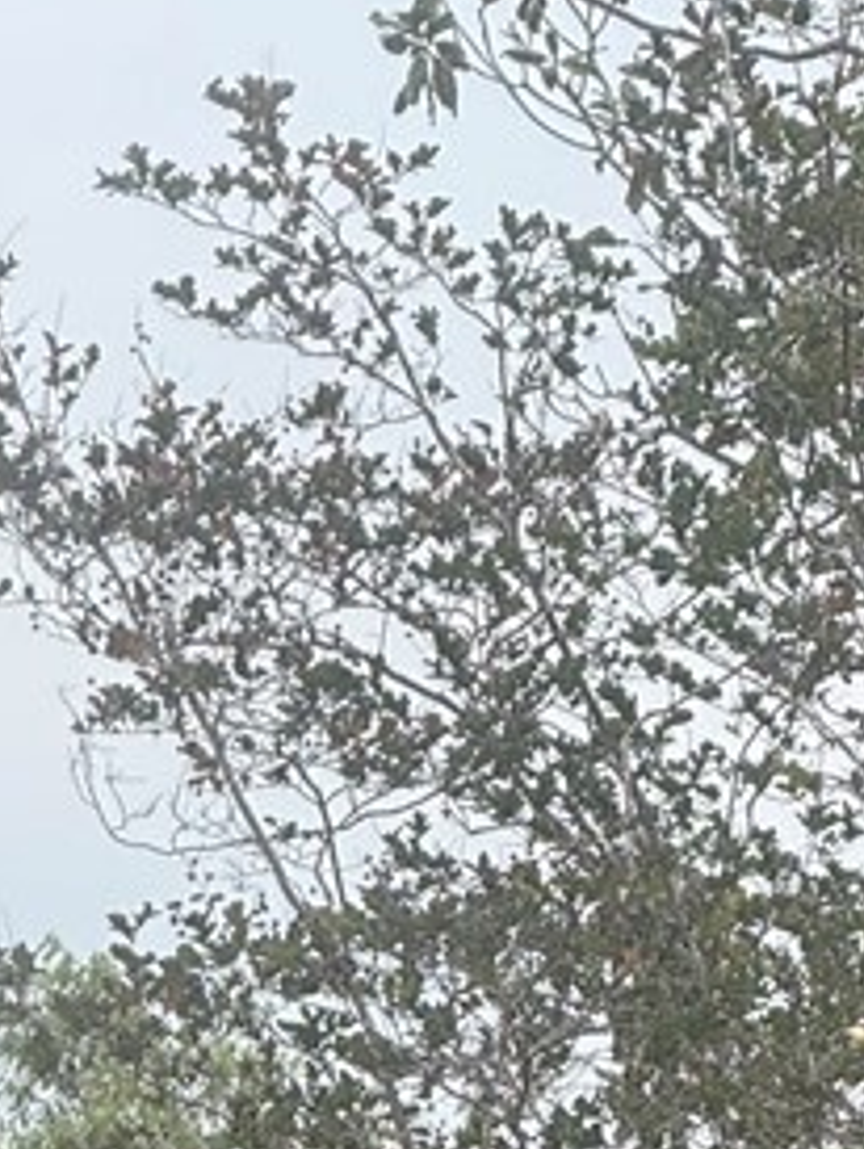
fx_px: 14886
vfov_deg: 4.4
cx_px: 768
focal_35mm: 448
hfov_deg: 3.3
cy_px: 2088
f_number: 2.8
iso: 50
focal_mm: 15.66
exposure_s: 1/880
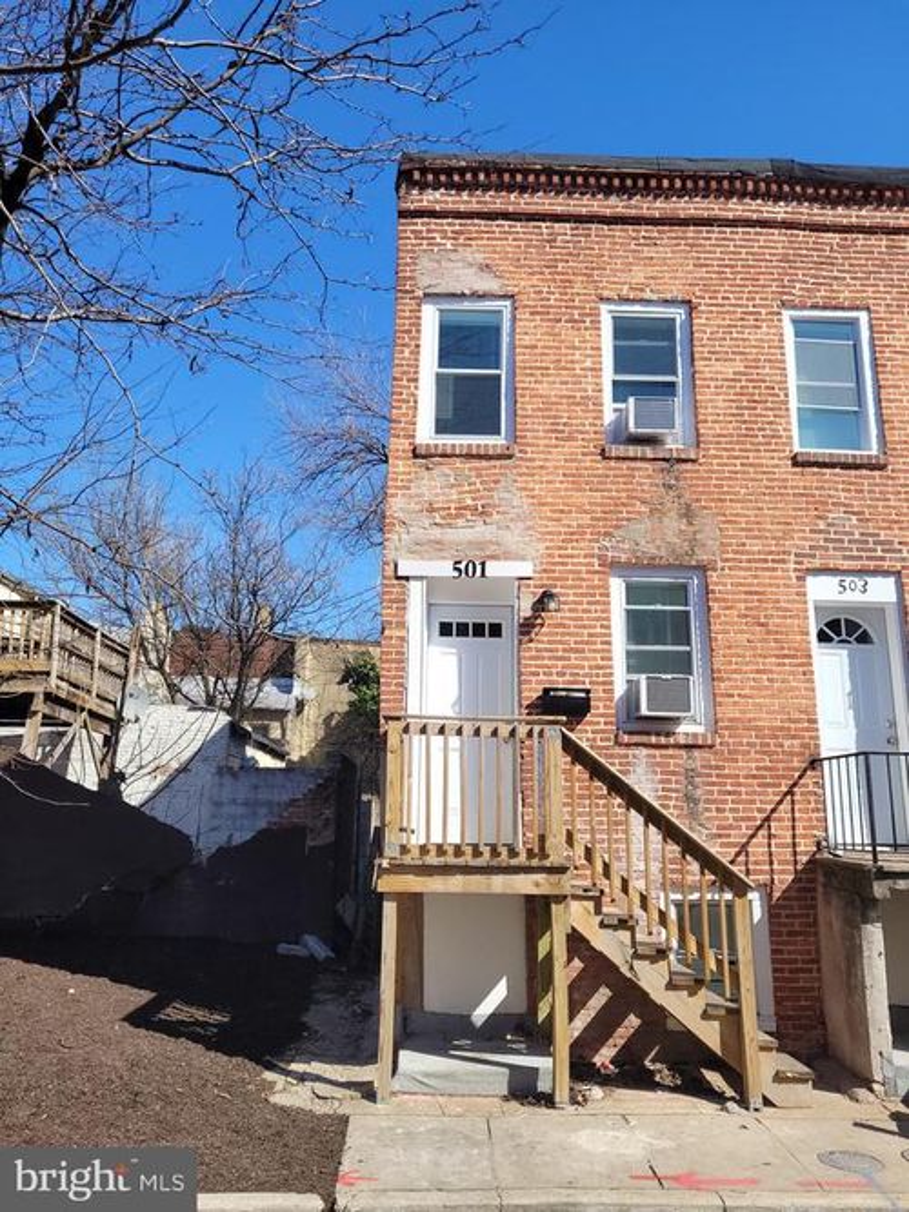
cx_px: 454
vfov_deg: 67.3
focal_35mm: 26
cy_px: 606
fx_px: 911
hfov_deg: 53.0
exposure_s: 1/1951
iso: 40
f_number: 1.8
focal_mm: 5.4
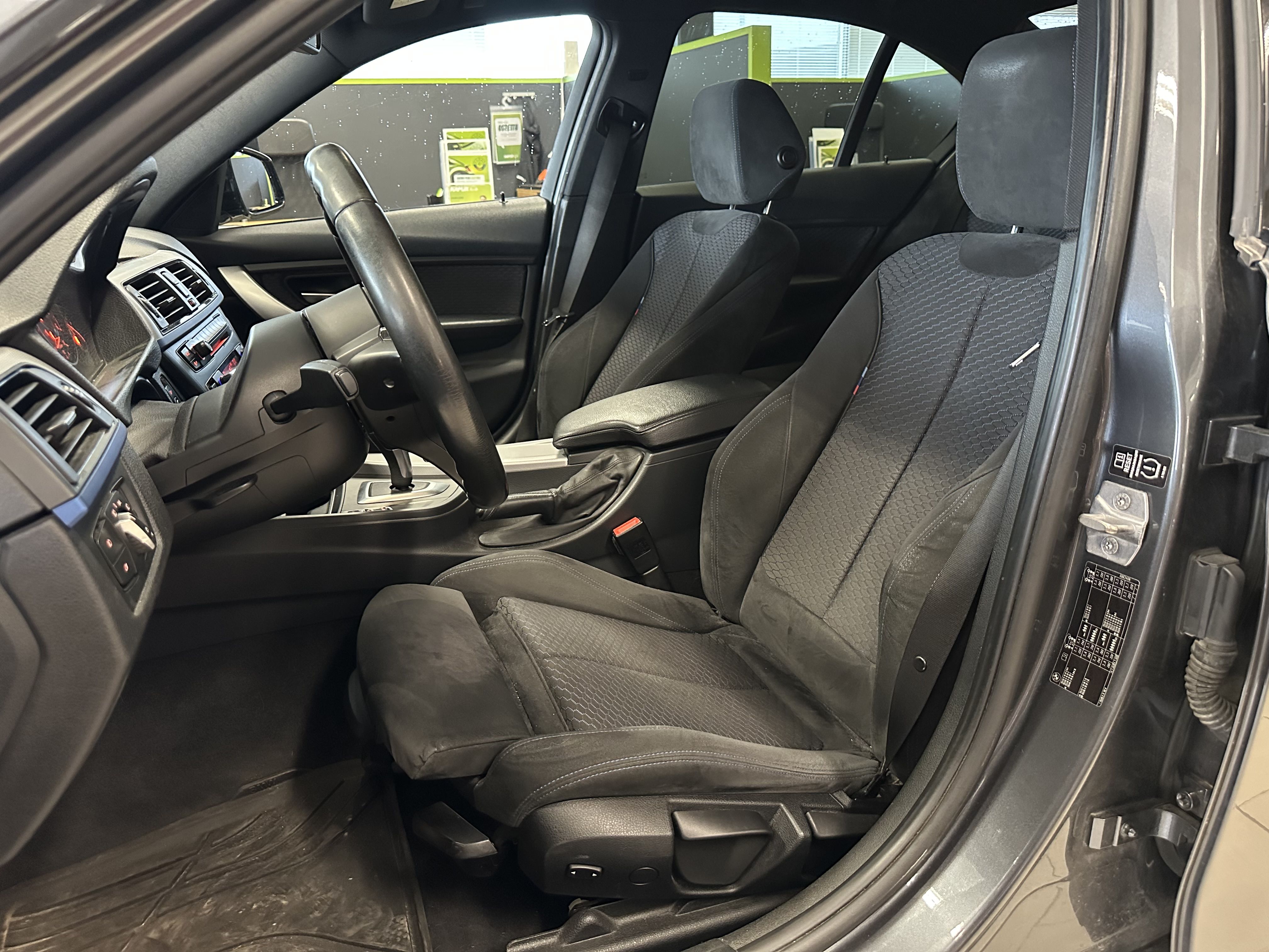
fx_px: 880
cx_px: 634
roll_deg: +2.1
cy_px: 476
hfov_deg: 71.6
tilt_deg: -19.6
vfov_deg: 56.8
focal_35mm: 24
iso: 1000
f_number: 1.78
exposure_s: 1/33
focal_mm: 6.86
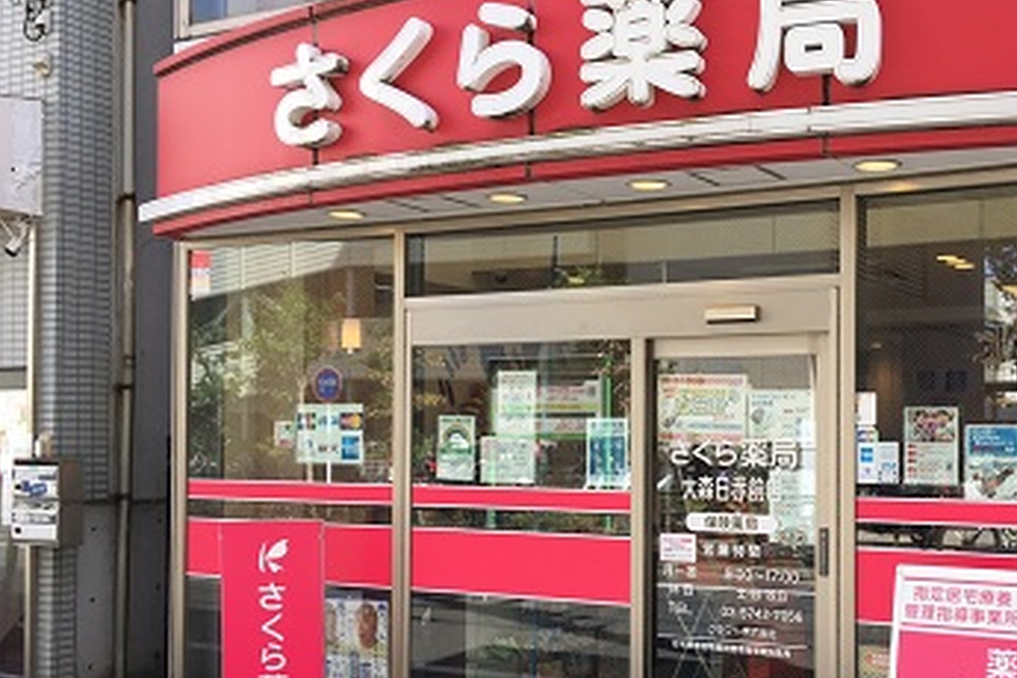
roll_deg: -1.5
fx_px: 1186
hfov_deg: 45.5
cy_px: 410
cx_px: 696
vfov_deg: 31.8
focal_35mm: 42
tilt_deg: -0.6
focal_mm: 4.15
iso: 25
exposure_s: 1/246
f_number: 2.2
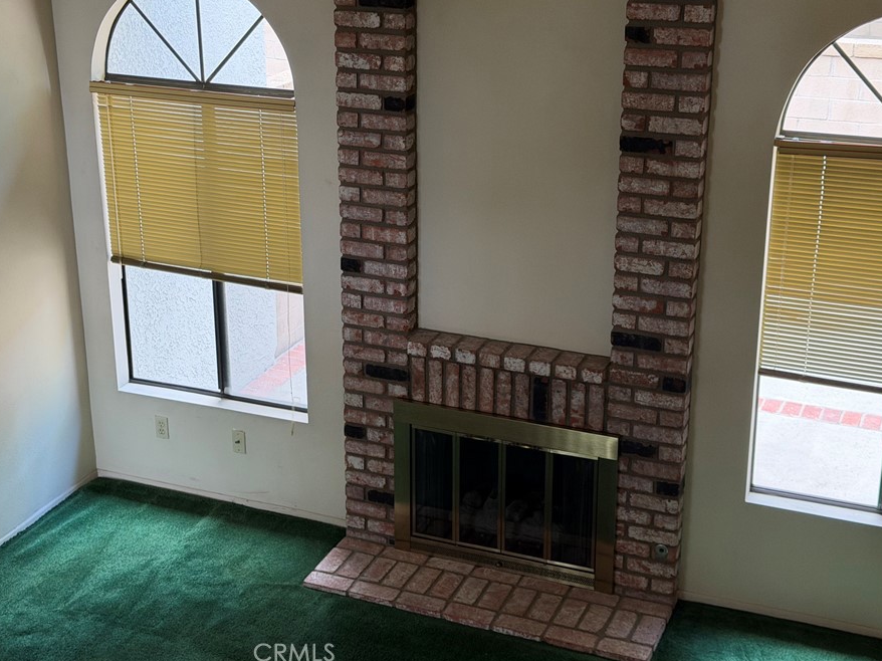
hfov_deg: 34.4
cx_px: 427
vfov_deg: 26.1
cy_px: 281
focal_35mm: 56
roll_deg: +0.5
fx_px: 1426
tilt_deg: -19.6
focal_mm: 6.76
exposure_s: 1/120
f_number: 1.78
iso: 250
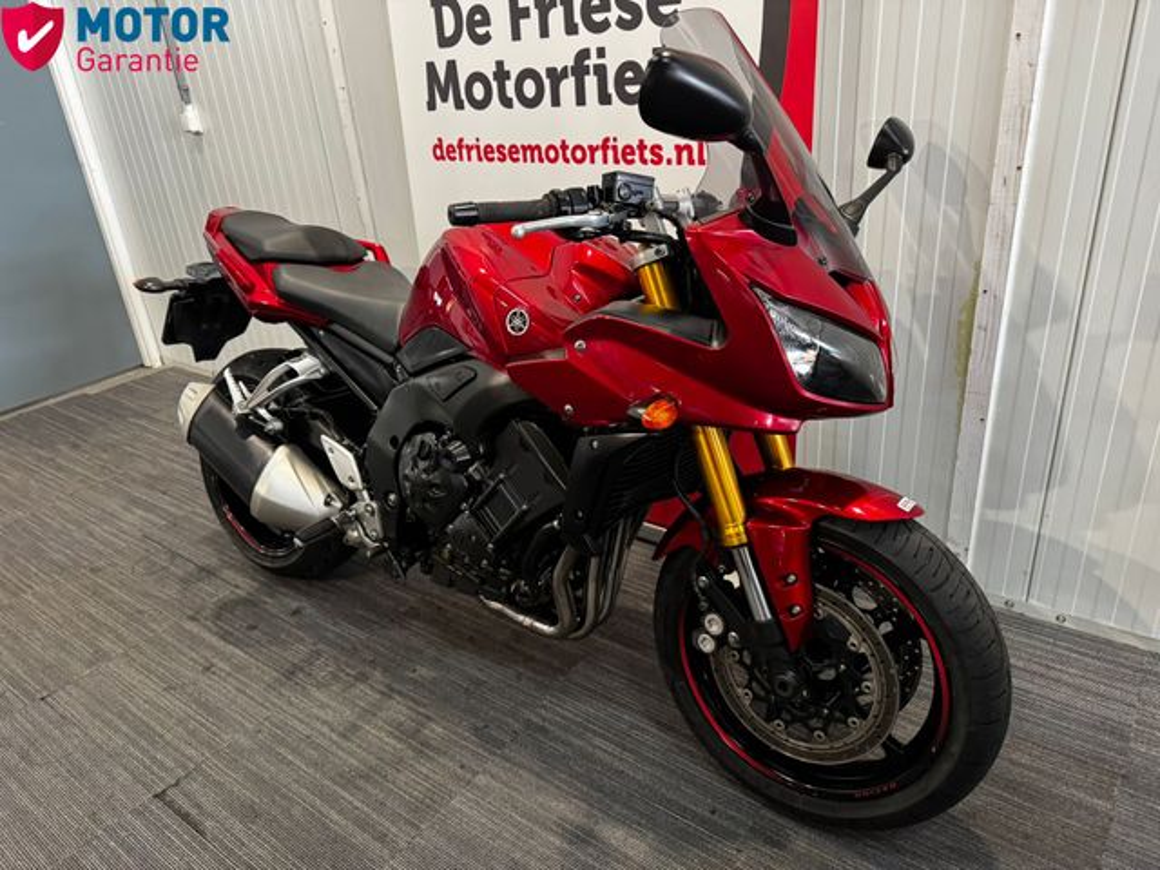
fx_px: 804
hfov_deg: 71.6
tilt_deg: -23.9
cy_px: 435
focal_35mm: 24
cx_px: 580
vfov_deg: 56.8
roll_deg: +5.9
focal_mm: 6.76
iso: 400
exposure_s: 1/50
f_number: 1.78
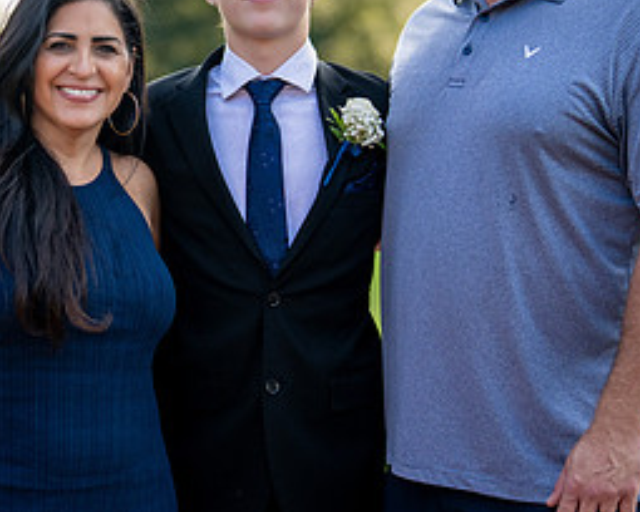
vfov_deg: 12.3
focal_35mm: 125
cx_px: 276
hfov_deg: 15.4
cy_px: 246
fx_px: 2368
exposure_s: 1/2500
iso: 200
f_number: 1.2
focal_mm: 50
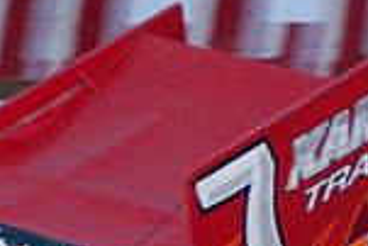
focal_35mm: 548
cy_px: 385
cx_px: 100
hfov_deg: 3.8
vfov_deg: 2.5
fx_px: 5607
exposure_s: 1/320
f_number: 3.2
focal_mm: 95
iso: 250
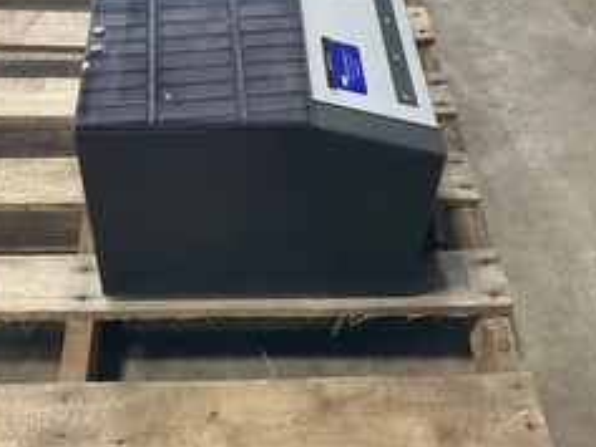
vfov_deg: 29.5
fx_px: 844
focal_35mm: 49
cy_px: 146
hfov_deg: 38.7
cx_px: 226
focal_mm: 3
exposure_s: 1/60
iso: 80
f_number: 1.8
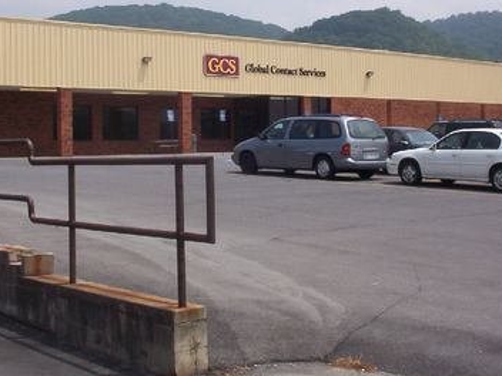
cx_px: 261
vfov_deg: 24.7
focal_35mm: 59
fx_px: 856
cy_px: 125
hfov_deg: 32.7
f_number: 8
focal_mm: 6
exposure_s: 1/382
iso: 100
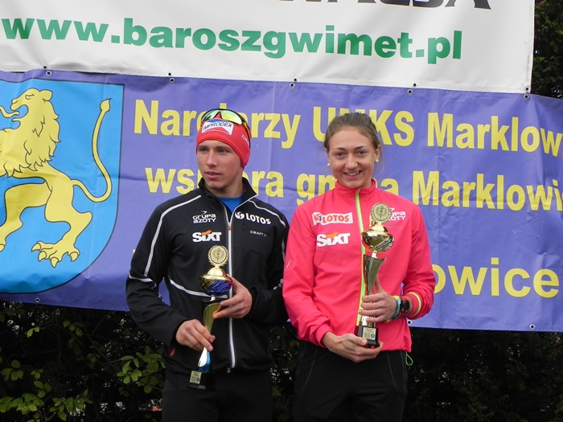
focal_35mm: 85
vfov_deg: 17.4
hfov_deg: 23.0
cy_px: 211
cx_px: 282
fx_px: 1382
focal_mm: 15.1
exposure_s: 1/154
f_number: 4.5
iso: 160
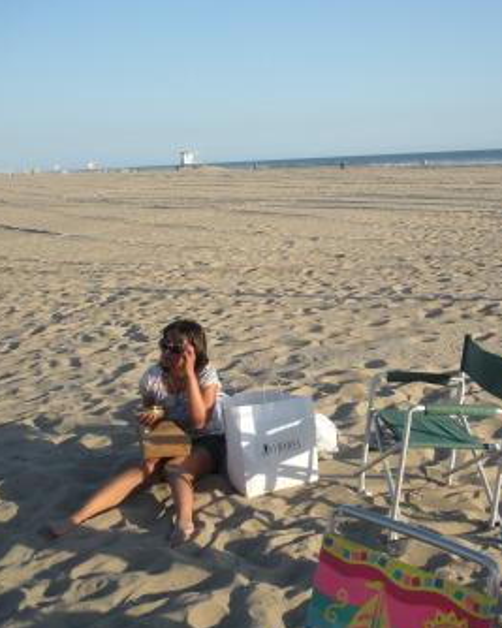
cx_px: 387
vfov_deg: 38.8
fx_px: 892
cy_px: 314
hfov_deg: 30.8
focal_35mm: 48
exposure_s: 1/376
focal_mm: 6.3
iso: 64
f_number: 3.5
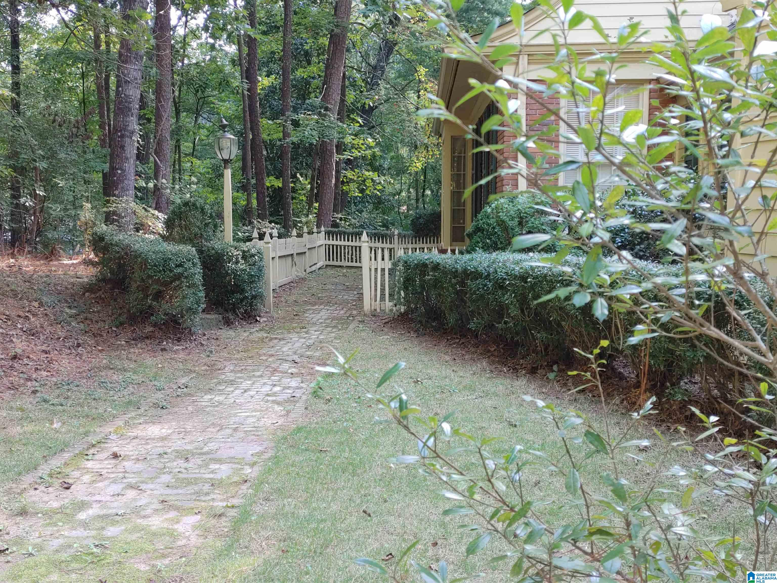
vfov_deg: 35.1
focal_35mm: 41
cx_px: 388
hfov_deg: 45.8
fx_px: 920
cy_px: 292
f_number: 1.8
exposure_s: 1/60
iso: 50
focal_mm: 5.58
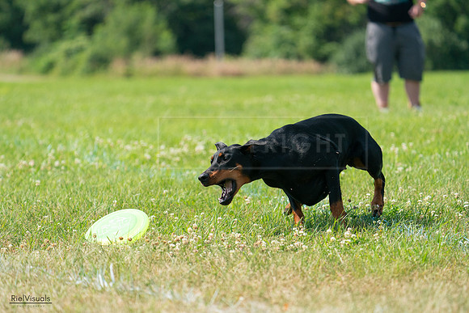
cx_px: 234
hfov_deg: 8.7
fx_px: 3075
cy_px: 156
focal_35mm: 236
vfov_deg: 5.8
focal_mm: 236
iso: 1600
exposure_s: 1/4000
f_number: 5.6
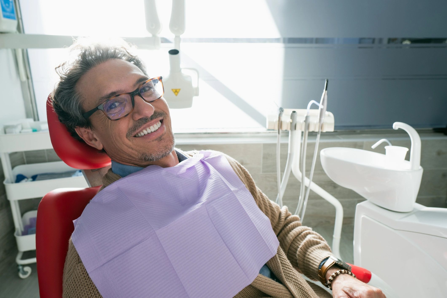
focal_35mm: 24
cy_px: 149
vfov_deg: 53.1
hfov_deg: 73.7
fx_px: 298
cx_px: 224
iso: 100
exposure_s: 1/80
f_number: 3.5
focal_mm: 16
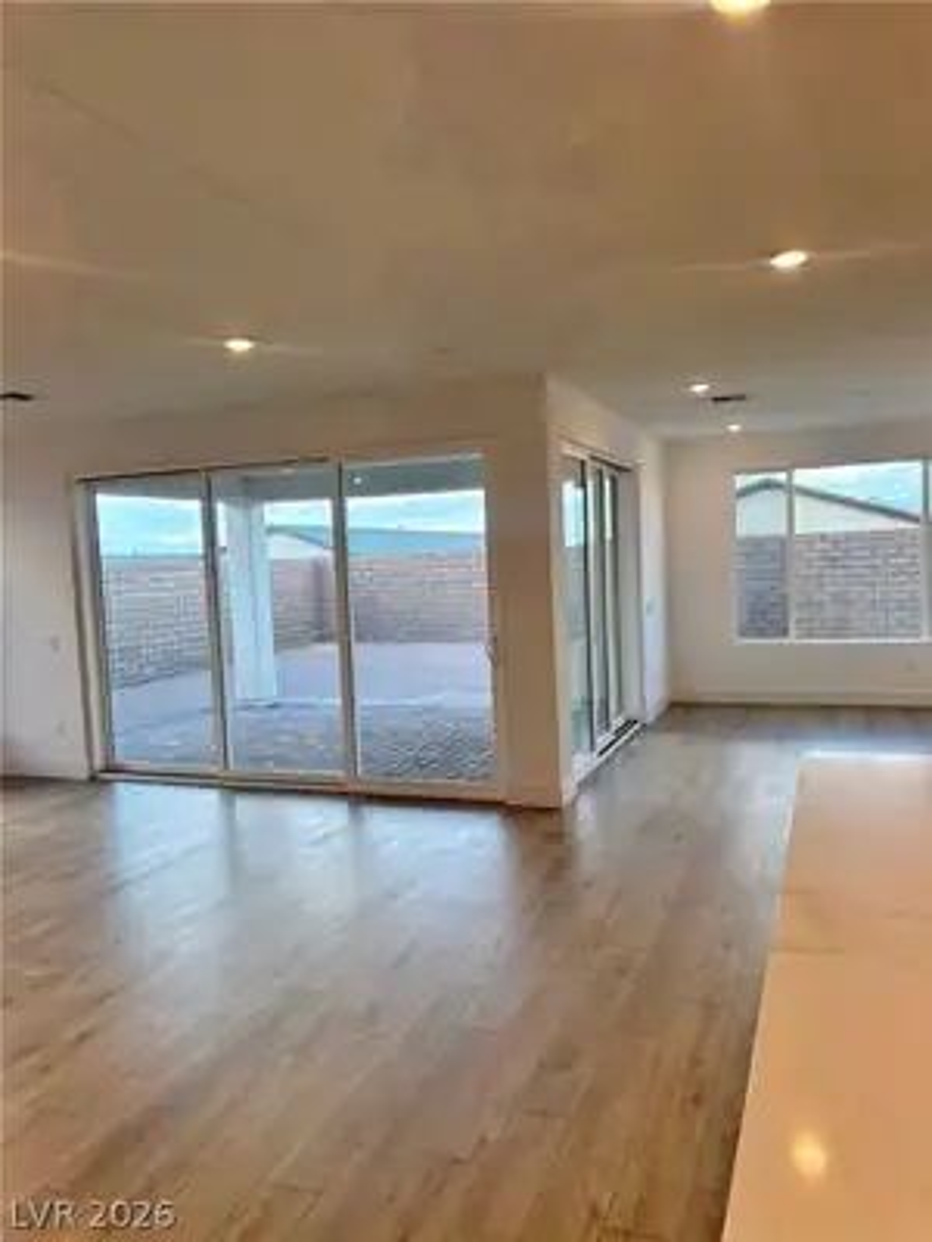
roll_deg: +2.1
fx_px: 933
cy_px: 621
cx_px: 466
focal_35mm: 26
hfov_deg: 53.1
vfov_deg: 67.3
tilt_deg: -2.6
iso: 64
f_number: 1.6
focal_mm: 5.96
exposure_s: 1/167
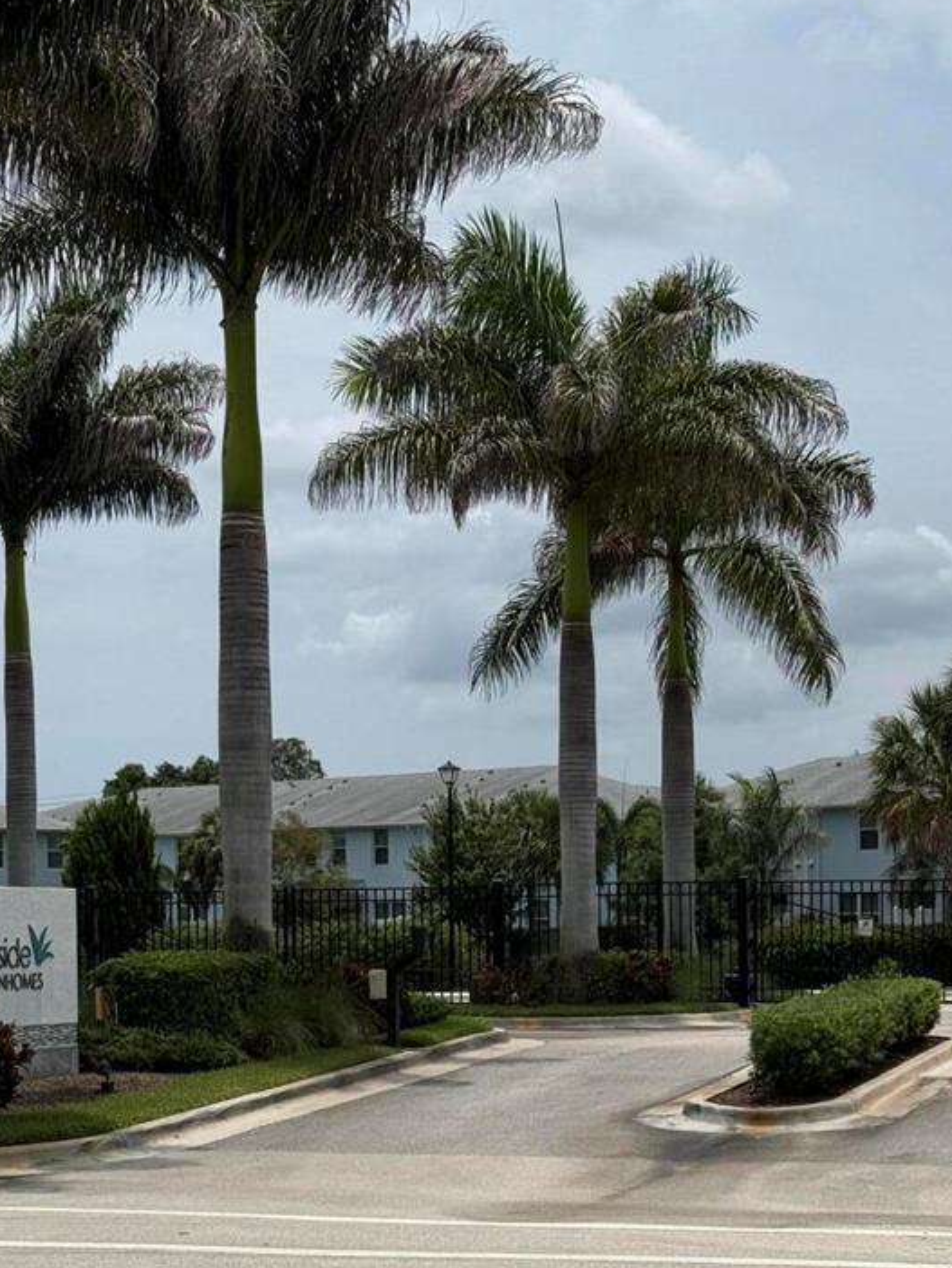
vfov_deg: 23.5
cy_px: 1026
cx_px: 506
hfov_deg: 18.0
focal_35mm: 82
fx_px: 3005
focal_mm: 6.76
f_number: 1.78
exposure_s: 1/11364
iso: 64
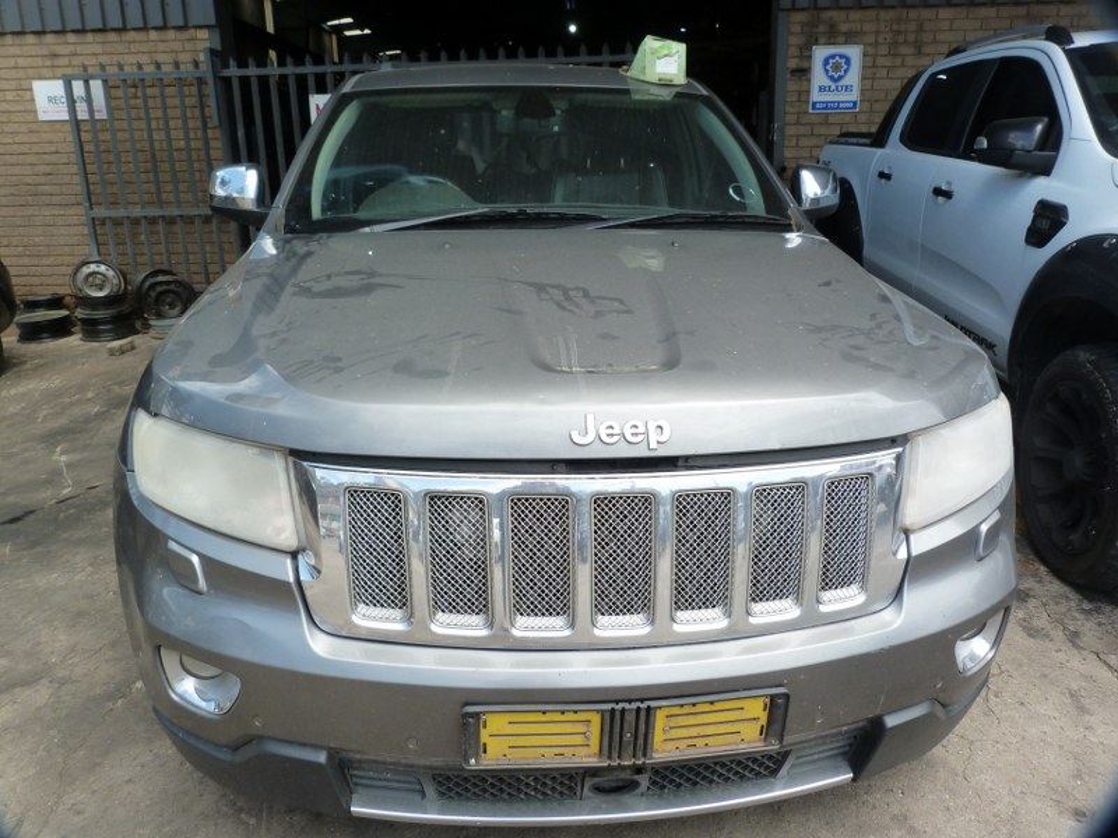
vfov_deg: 54.9
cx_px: 559
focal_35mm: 25
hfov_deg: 69.4
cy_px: 419
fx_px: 807
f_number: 4
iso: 125
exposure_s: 1/160
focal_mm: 4.5
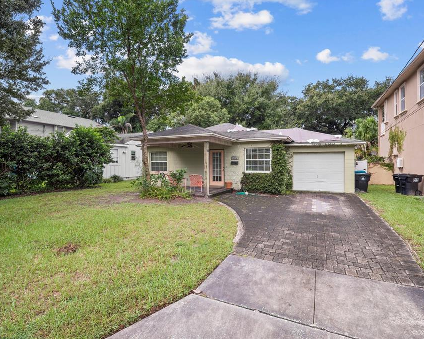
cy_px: 170
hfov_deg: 89.5
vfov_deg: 77.0
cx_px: 198
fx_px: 213
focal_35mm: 17
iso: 125
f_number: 9
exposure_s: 1/30
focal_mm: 10
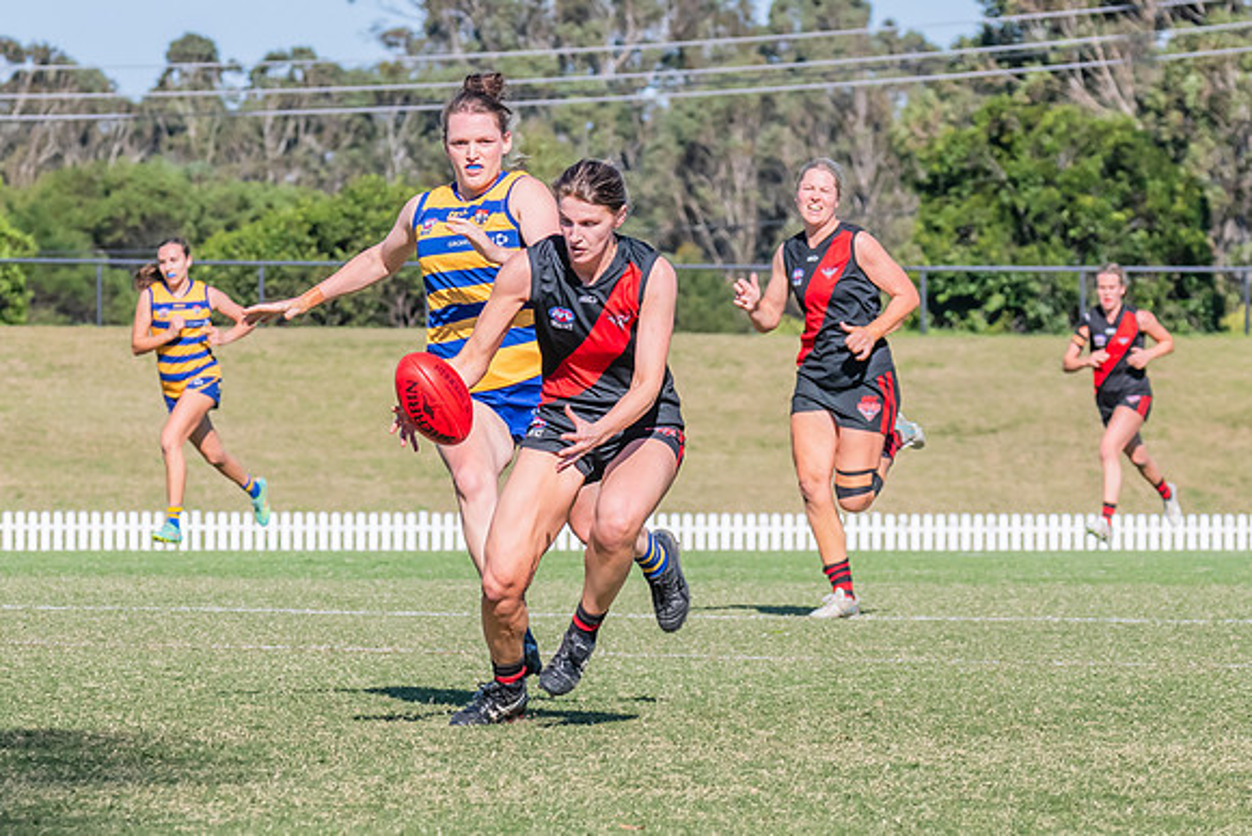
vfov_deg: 3.2
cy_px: 437
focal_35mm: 431
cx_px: 410
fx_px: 15007
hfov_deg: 4.8
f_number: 11
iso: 800
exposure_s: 1/1250
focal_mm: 210
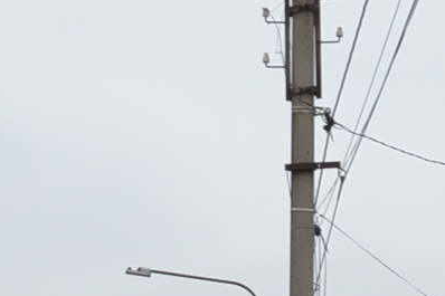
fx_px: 3435
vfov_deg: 4.9
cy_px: 526
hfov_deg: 7.4
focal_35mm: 278
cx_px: 318
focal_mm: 32
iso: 200
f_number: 5
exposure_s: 1/200
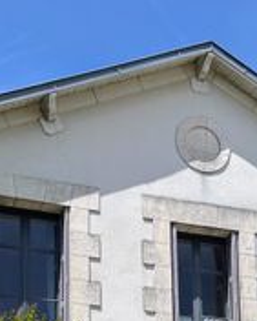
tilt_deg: +13.7
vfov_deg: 21.9
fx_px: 760
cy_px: 392
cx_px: 108
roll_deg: +0.5
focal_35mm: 80
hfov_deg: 19.2
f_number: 1.78
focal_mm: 6.86
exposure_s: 1/5000
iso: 80
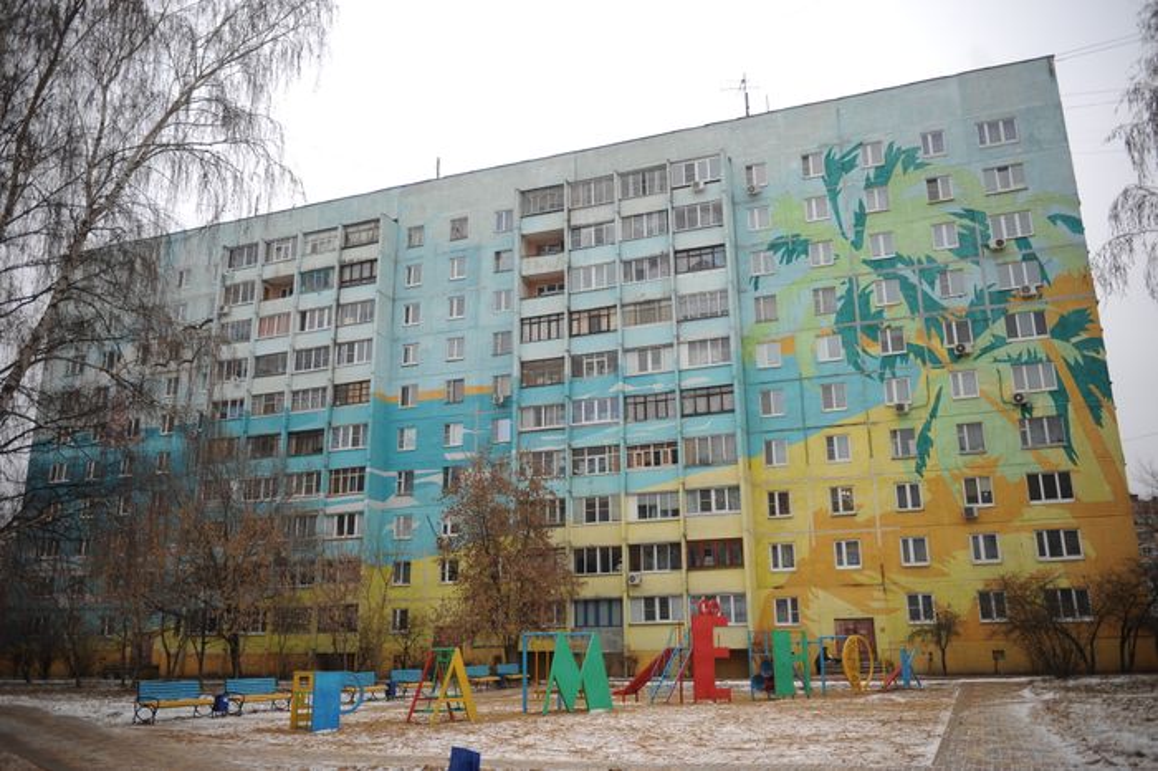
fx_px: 932
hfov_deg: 63.7
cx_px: 579
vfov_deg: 44.9
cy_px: 386
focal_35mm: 29
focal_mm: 29
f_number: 2.8
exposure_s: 1/160
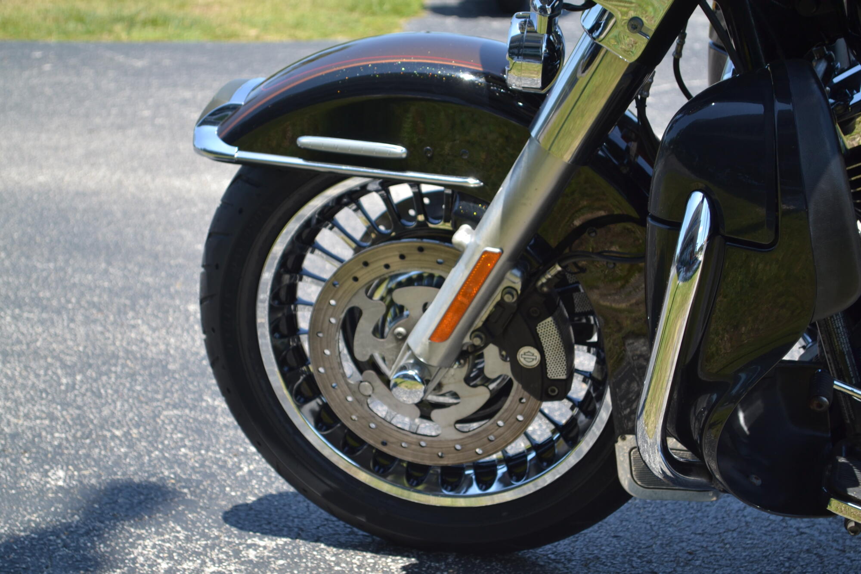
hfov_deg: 24.6
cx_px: 430
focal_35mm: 82
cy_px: 287
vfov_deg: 16.6
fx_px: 1973
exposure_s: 1/160
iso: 100
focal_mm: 55
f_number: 5.6
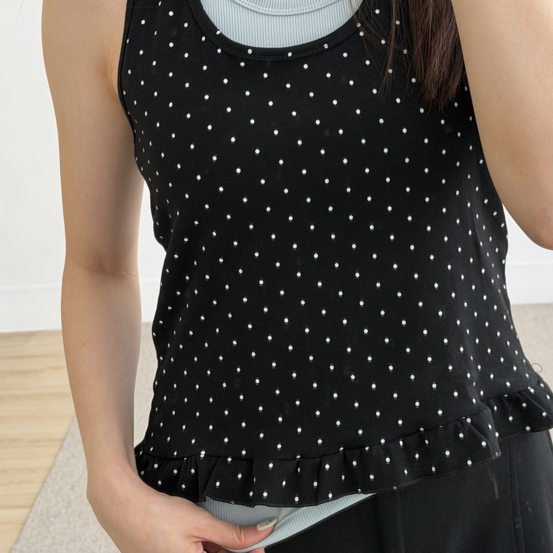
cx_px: 340
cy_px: 298
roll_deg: +3.1
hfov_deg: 21.4
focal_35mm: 81
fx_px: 1464
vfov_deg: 21.4
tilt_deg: -33.4
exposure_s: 1/60
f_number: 1.78
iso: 160
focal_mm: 6.76
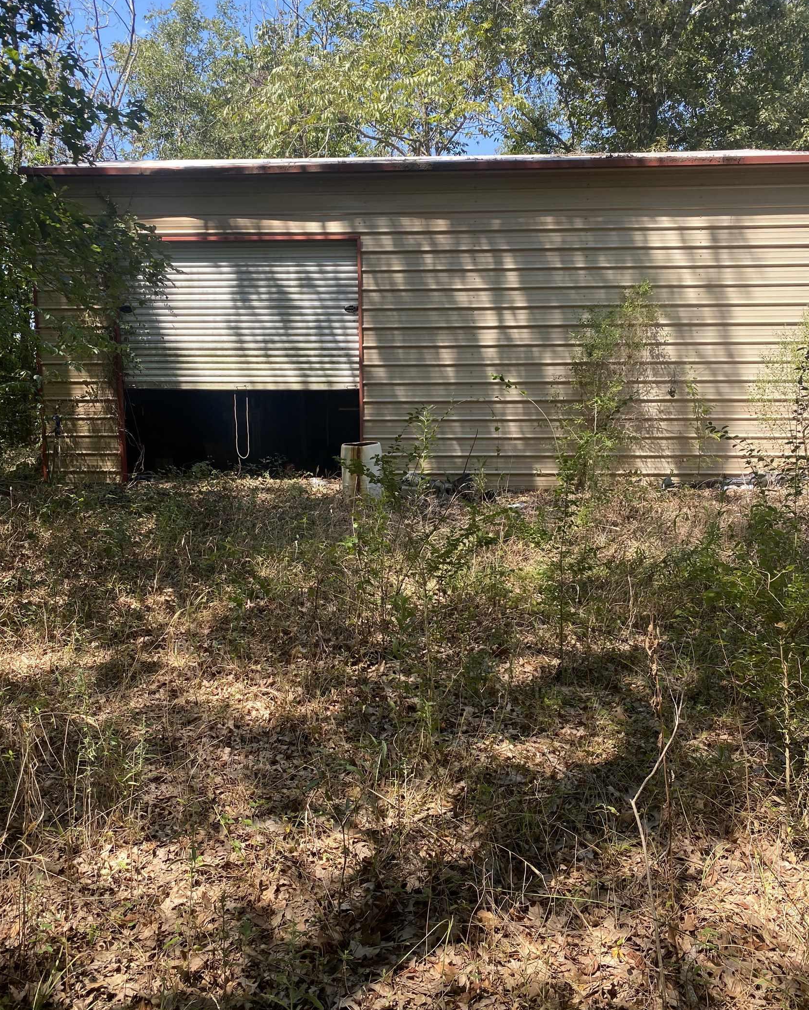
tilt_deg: -4.2
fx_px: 838
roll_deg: -1.3
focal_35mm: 28
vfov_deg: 62.2
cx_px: 400
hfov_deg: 51.5
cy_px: 489
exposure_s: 1/576
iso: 32
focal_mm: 4.25
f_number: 1.8
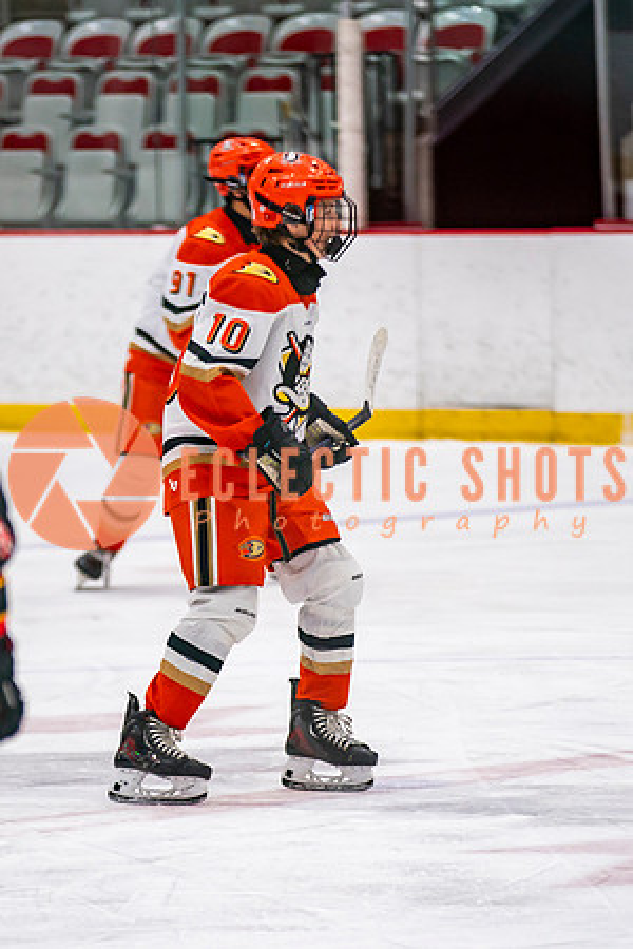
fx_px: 7990
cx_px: 252
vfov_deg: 6.8
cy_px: 570
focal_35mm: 303
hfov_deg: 4.5
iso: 800
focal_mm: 168
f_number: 2.8
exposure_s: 1/640
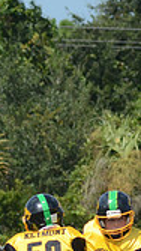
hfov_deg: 1.1
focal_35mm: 1086
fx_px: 7215
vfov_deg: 2.0
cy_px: 246
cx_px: 78
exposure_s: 1/1000
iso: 400
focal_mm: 200
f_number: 9
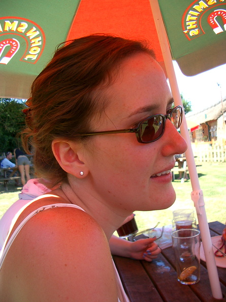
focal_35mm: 35
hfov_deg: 40.7
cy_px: 151
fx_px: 305
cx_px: 113
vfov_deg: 52.6
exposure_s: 1/250
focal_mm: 5.8
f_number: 2.6
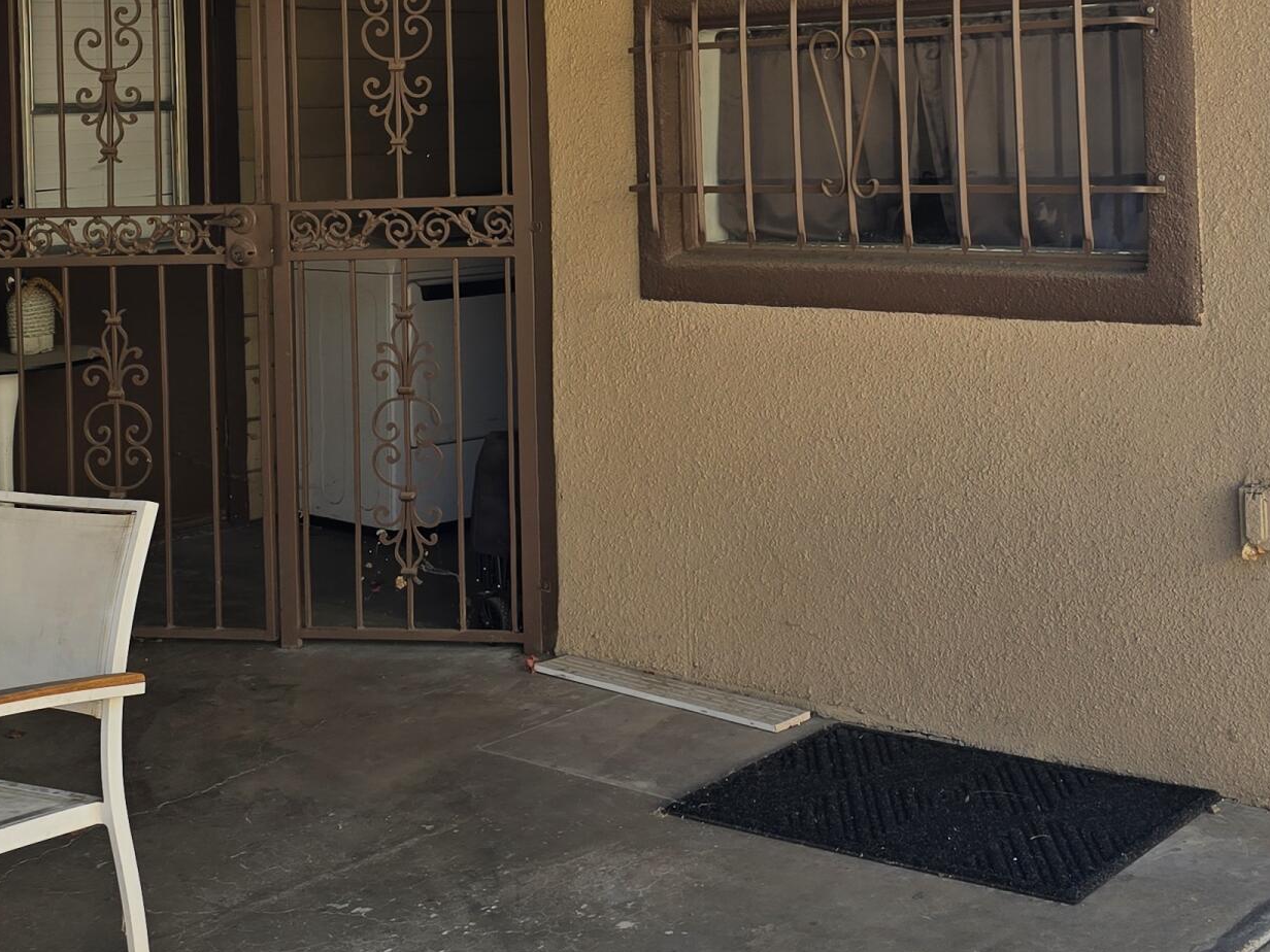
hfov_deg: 34.2
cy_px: 103
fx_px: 2055
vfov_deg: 25.3
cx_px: 760
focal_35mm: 56
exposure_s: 1/251
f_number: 1.7
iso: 12
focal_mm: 6.3
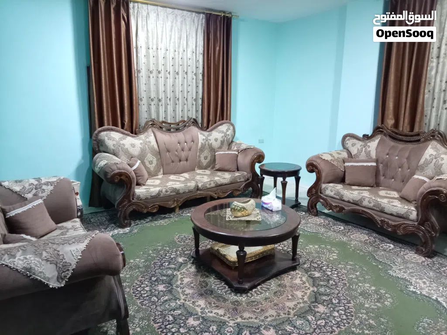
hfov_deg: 69.4
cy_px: 168
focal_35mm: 25
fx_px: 323
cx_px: 224
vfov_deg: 54.8
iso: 705
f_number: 1.8
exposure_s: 1/25
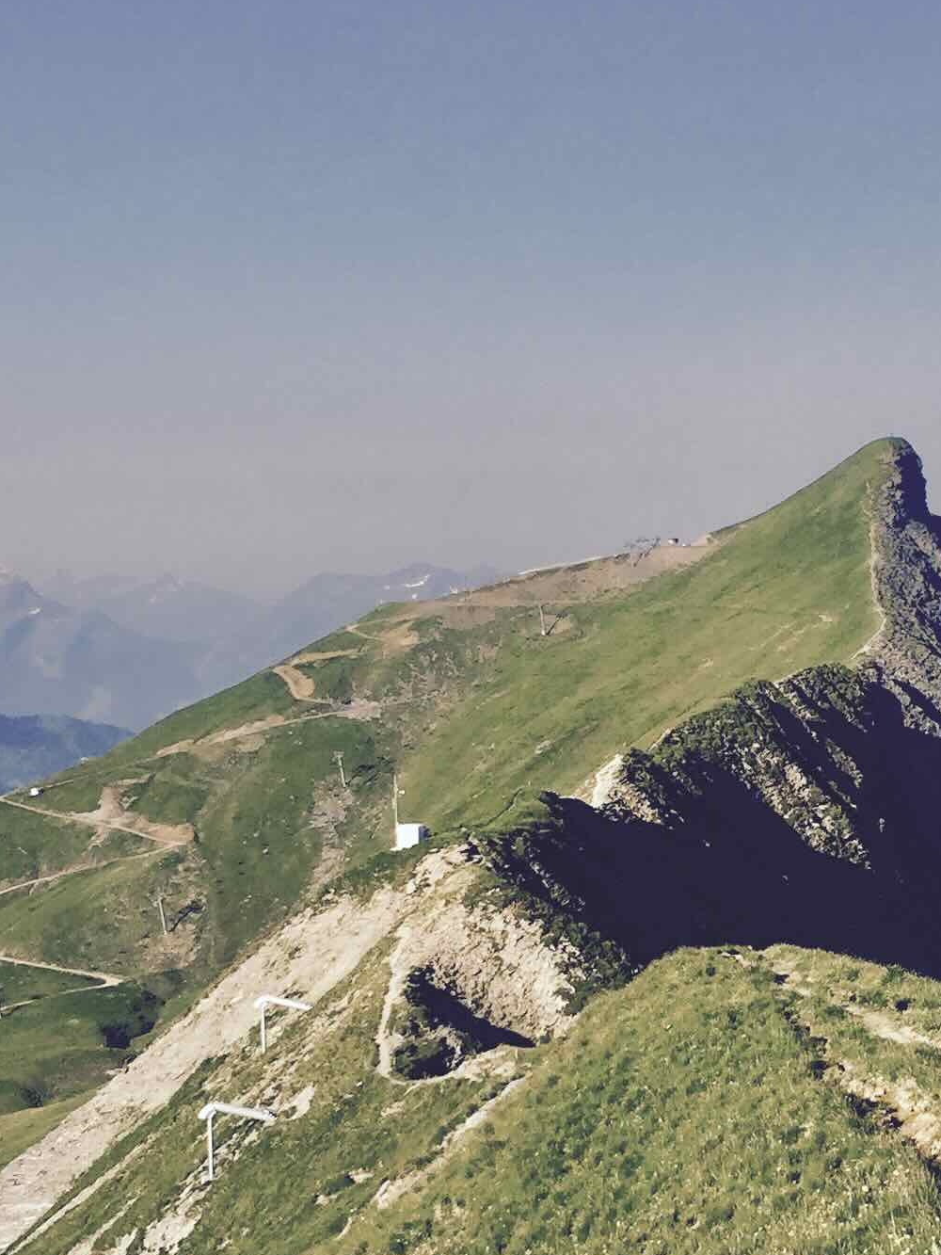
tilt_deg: -3.2
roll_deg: +0.4
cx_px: 774
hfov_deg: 20.5
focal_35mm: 71
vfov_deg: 27.3
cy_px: 757
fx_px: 2573
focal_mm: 4.15
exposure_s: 1/1582
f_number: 2.2
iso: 32
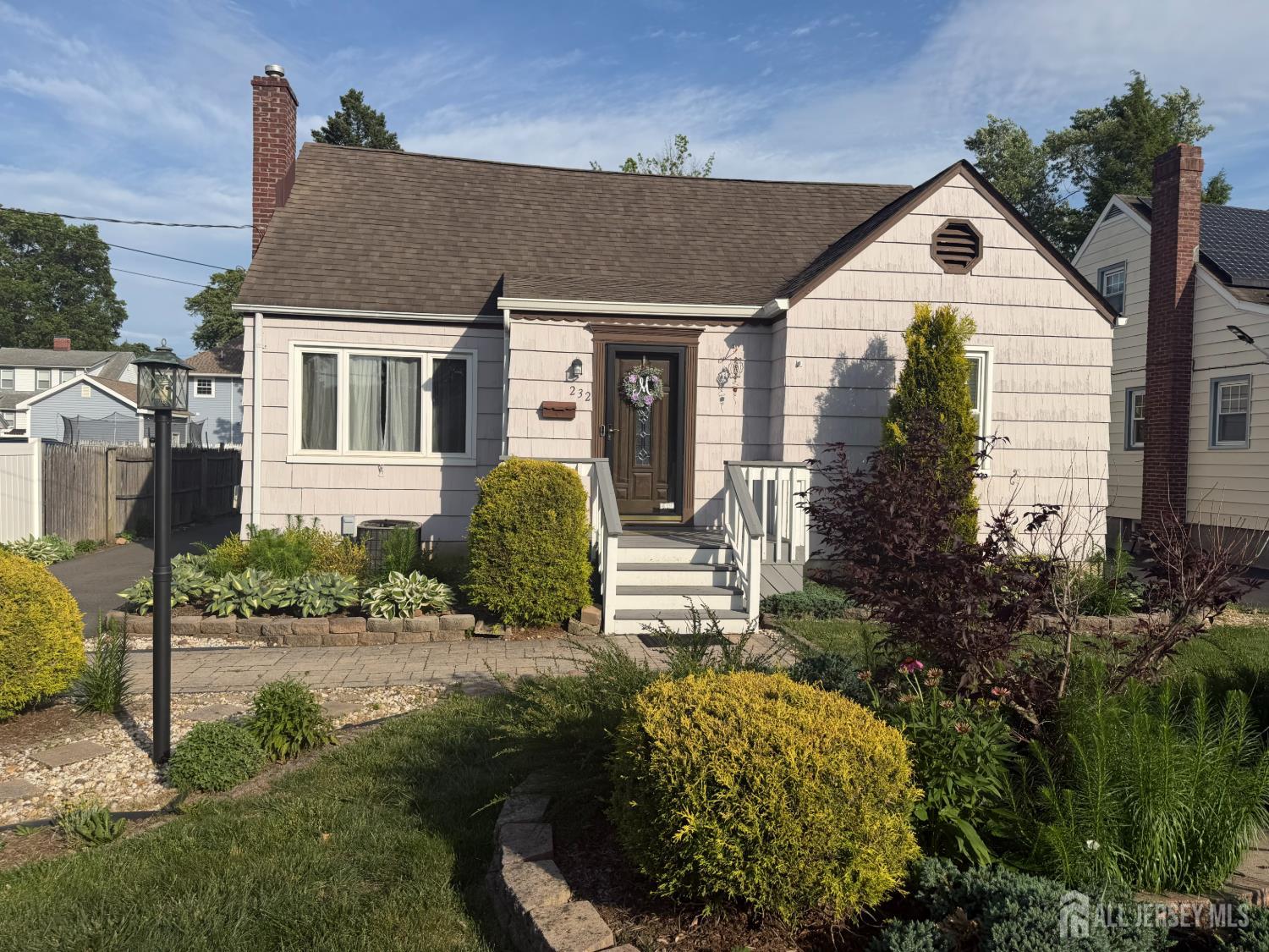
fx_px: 880
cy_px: 476
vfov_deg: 56.8
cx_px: 634
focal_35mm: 24
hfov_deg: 71.6
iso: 80
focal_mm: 6.76
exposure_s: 1/6173
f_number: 1.78
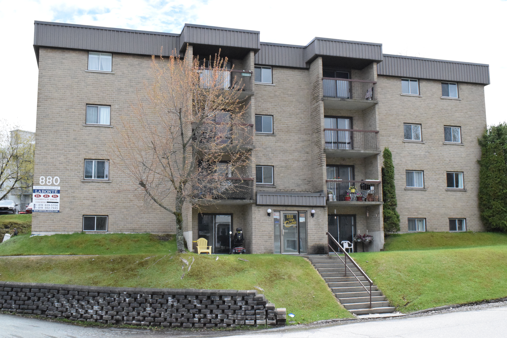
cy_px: 169
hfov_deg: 46.4
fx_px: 591
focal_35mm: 42
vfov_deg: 31.9
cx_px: 254
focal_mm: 28
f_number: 13
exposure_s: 1/4000
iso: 6400
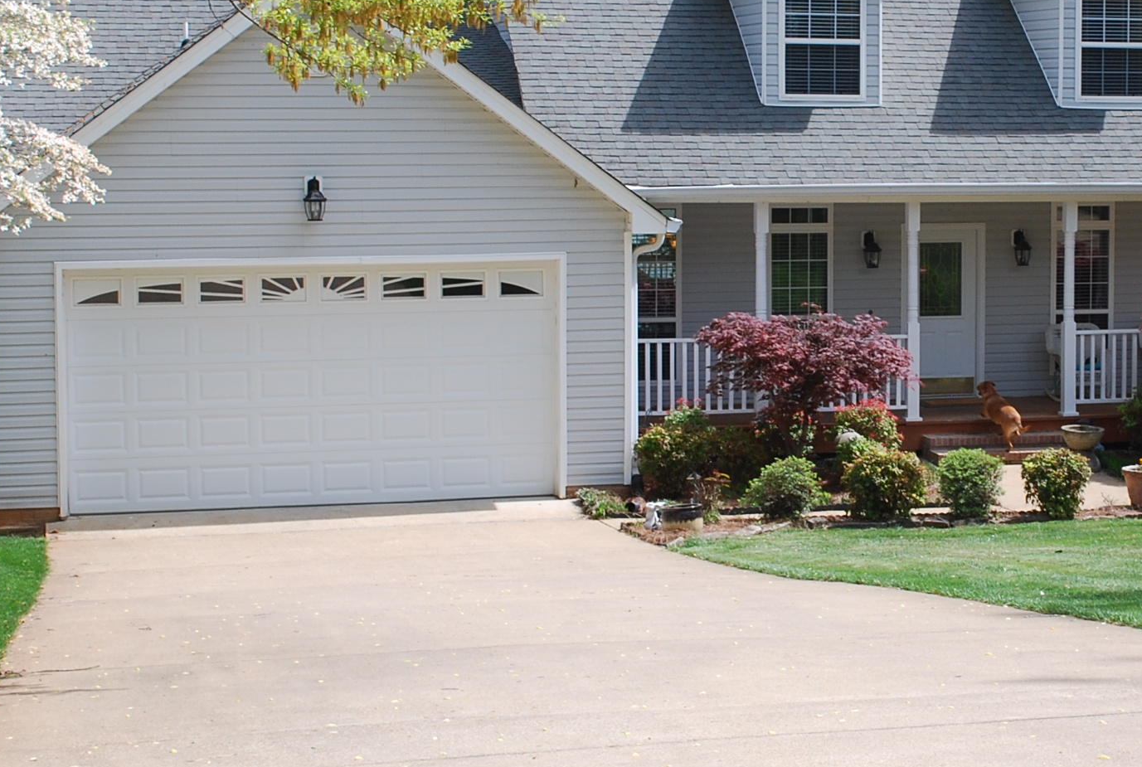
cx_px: 875
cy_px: 279
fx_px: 2607
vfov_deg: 16.7
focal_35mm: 82
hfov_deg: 24.4
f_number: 9
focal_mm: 26
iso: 200
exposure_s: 1/160
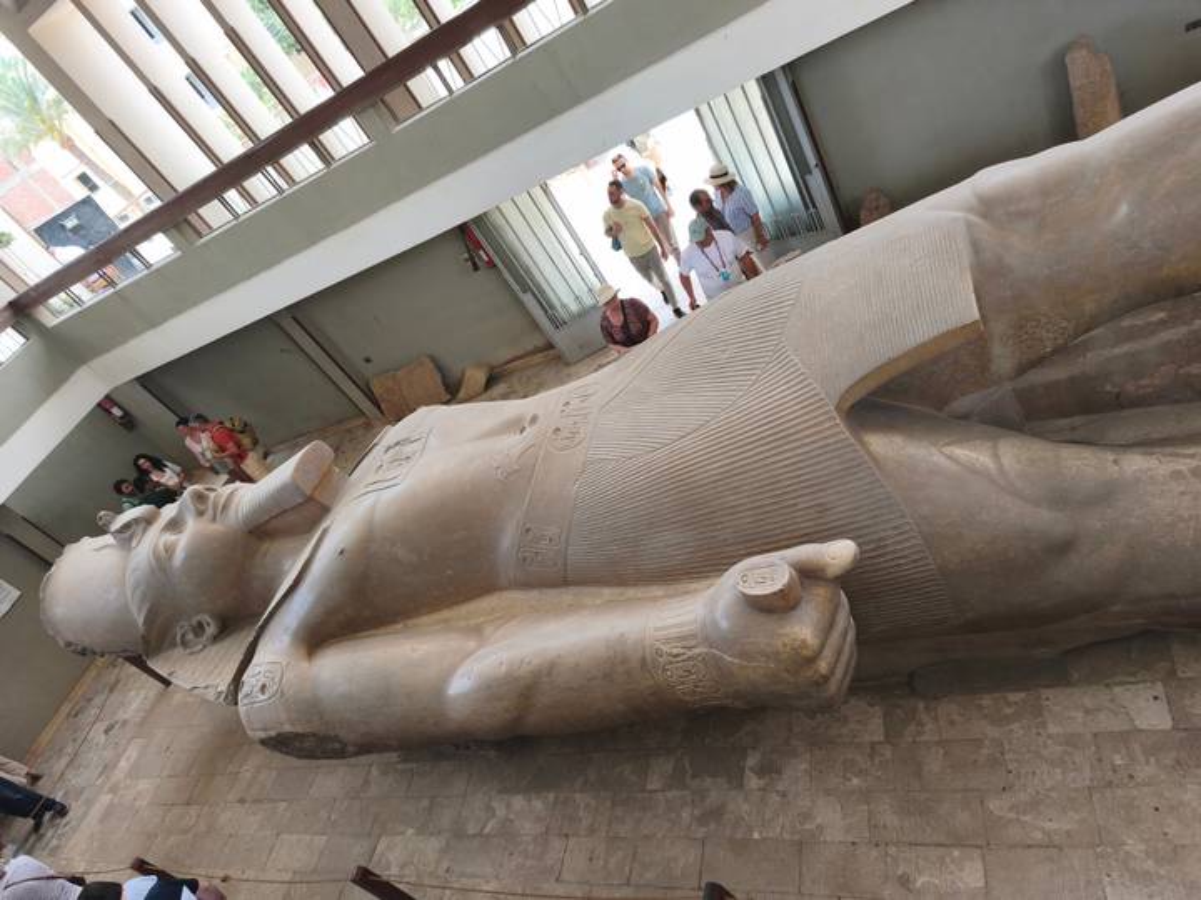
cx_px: 600
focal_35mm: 23
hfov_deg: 73.9
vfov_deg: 58.9
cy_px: 450
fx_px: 798
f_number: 1.7
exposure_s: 1/288
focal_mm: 5.35
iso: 50
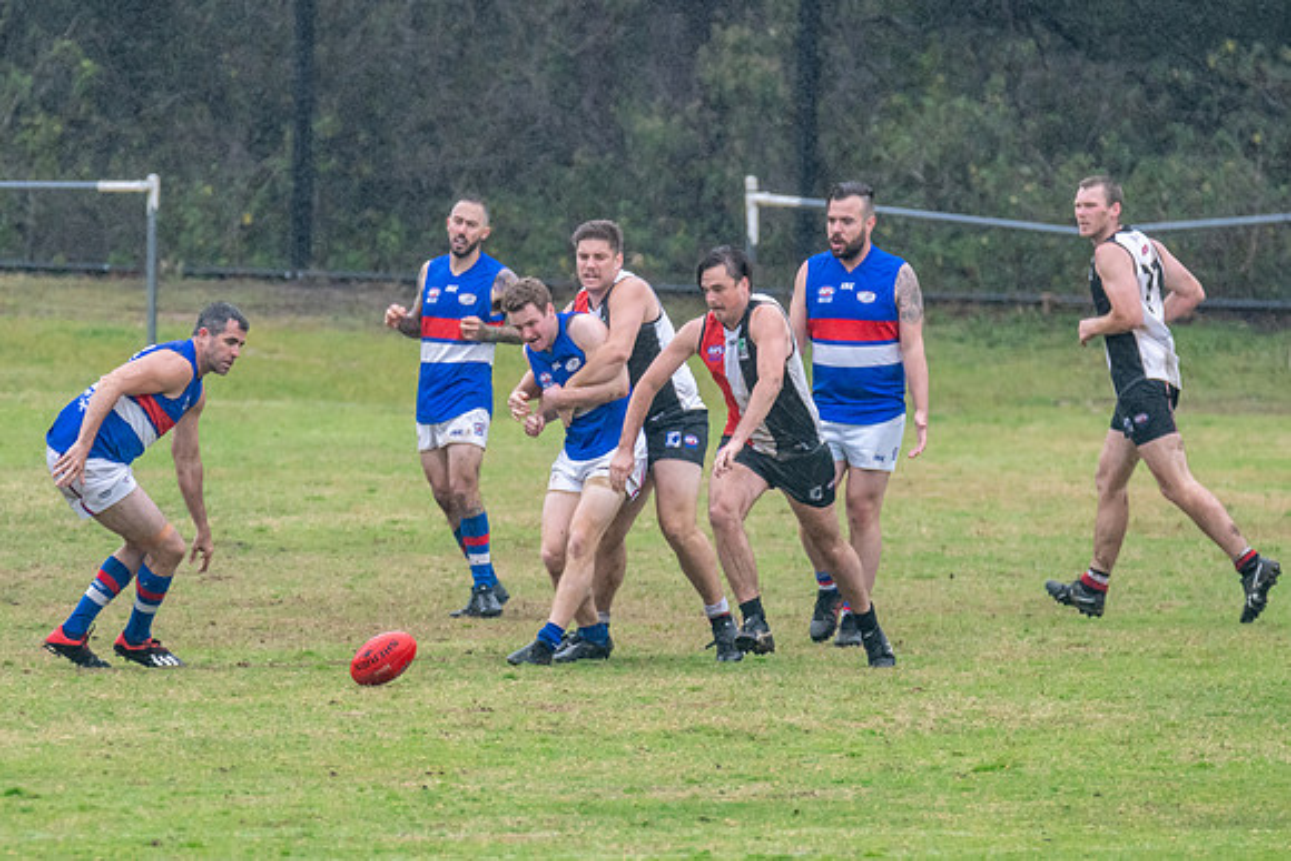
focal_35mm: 760
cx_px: 575
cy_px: 452
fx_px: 27259
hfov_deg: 2.7
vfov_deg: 1.8
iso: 1250
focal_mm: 450
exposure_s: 1/2500
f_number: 7.1
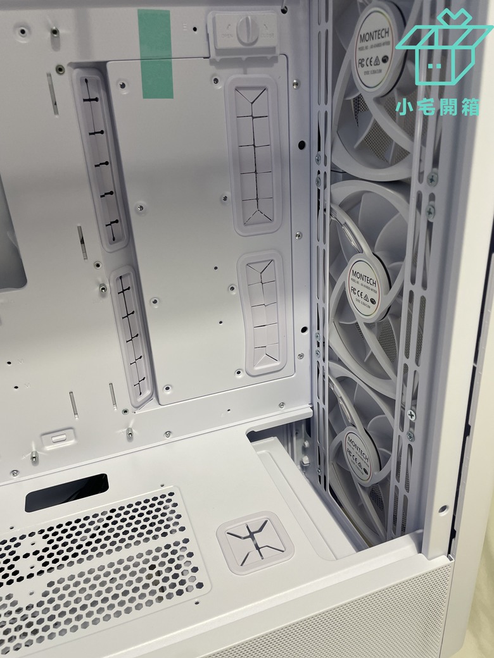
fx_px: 495
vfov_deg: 67.3
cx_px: 247
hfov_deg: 53.1
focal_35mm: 26
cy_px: 329
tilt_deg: -23.3
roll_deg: +3.2
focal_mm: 4.2
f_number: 1.6
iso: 80
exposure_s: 1/60
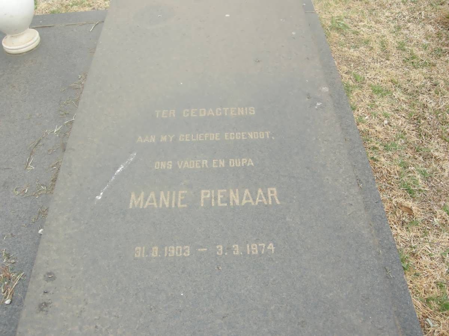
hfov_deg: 51.4
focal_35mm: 36
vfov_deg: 39.7
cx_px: 224
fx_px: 467
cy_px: 168
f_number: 3.4
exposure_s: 1/90
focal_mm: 7.5
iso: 64
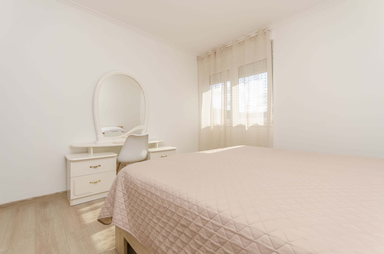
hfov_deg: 100.5
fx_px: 160
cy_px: 127
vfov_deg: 77.1
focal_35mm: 15
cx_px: 192
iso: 100
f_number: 7.1
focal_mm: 10
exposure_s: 1/160
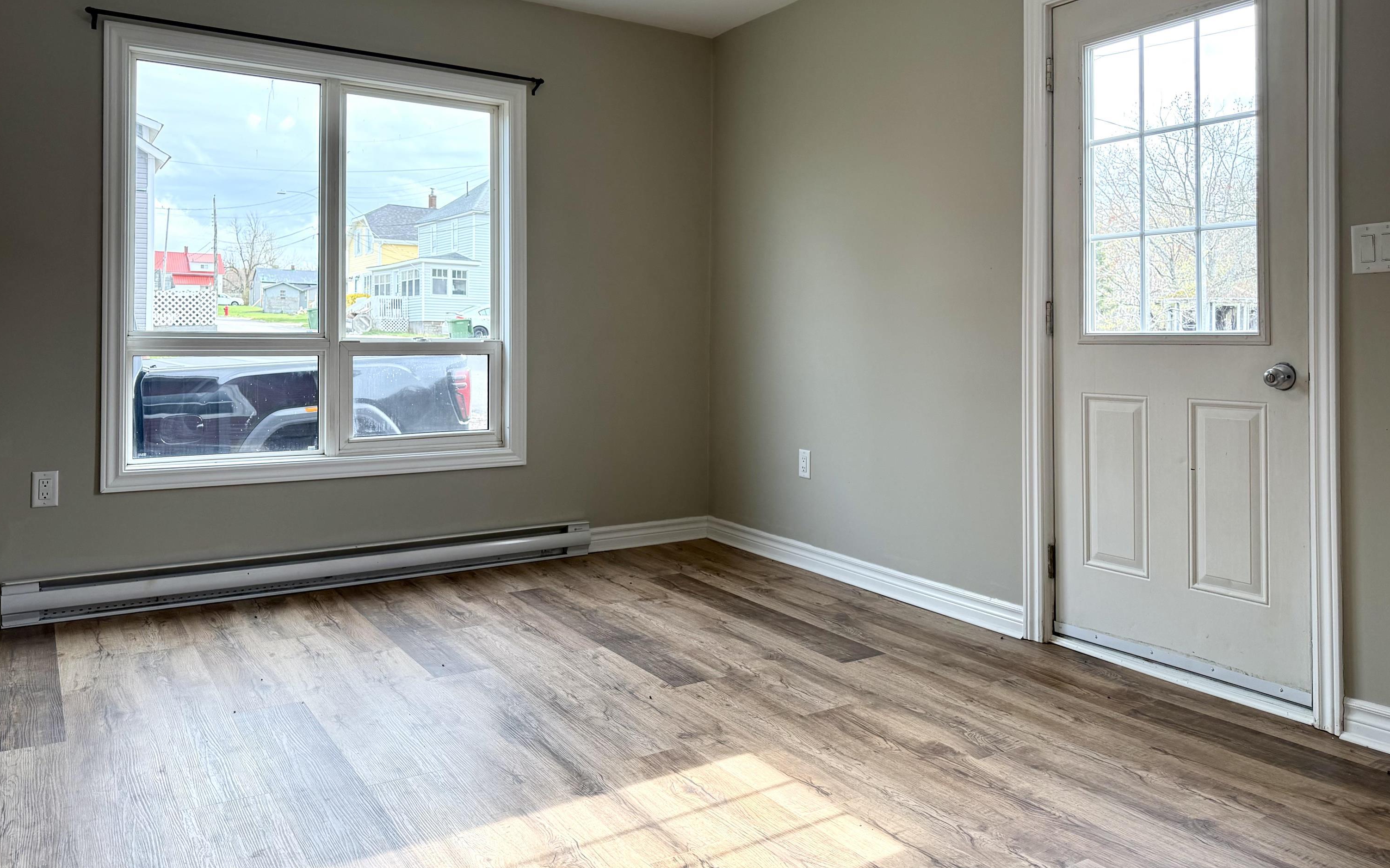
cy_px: 376
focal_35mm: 26
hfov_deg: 70.4
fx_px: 985
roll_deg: +0.5
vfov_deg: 47.5
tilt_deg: -0.8
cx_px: 698
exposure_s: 1/491
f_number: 1.78
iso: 100
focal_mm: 6.76
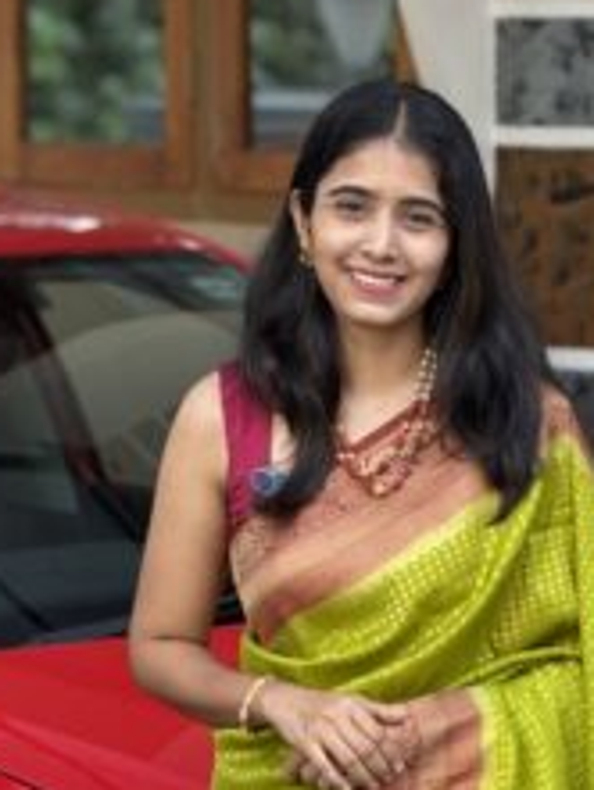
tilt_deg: -10.2
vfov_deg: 8.1
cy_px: 895
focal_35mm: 241
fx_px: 5509
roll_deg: +0.0
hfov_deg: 6.2
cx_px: 437
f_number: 2.8
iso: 100
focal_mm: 16.89
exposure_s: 1/121
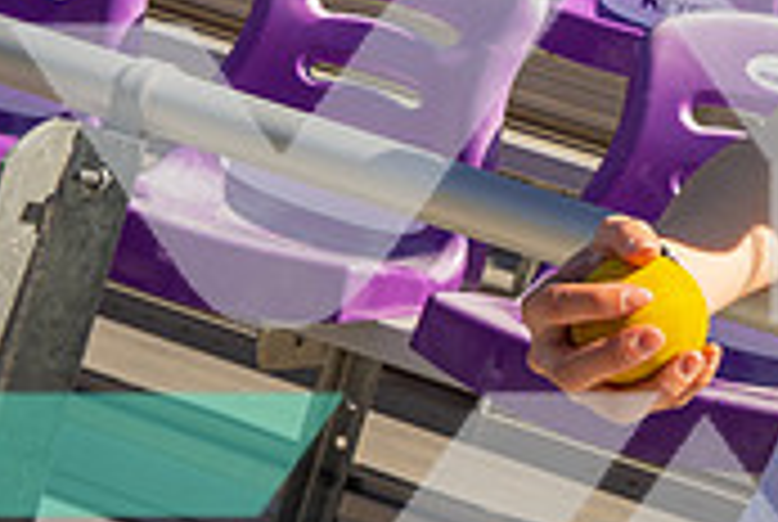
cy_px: 88
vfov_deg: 15.6
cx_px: 1034
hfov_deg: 21.0
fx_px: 1883
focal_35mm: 87
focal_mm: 26
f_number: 11
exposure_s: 1/125
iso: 100
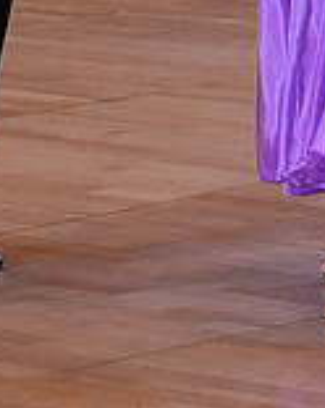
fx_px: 4985
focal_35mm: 413
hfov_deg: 3.7
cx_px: 195
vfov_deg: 4.7
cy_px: -254
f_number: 9
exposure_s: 1/400
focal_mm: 118
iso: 12800
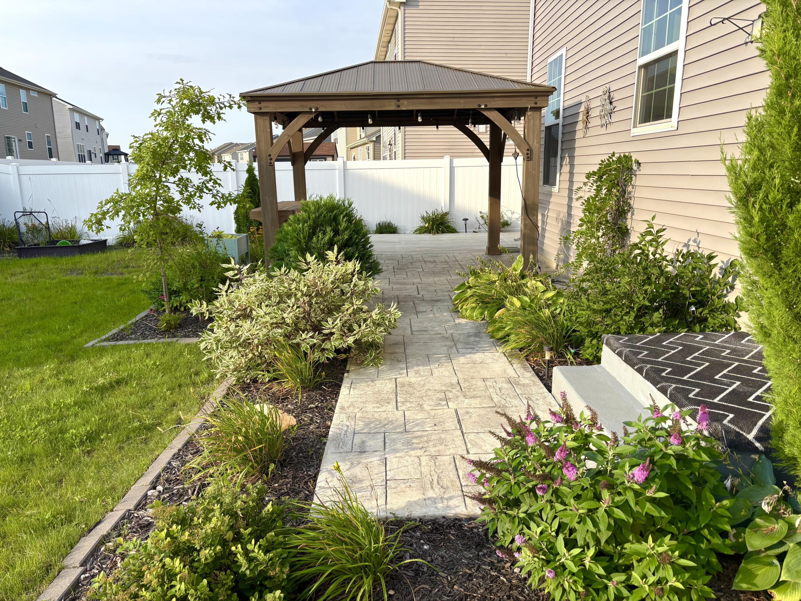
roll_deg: +0.5
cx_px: 400
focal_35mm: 26
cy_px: 300
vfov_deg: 53.1
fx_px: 602
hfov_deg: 67.3
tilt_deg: -12.8
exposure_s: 1/1233
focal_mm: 5.96
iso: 50
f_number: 1.6
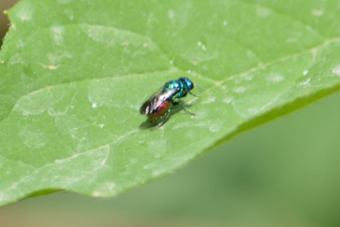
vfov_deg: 3.1
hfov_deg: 4.6
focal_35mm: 450
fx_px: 4250
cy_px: 114
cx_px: 170
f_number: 8
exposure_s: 1/125
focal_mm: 300
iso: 100
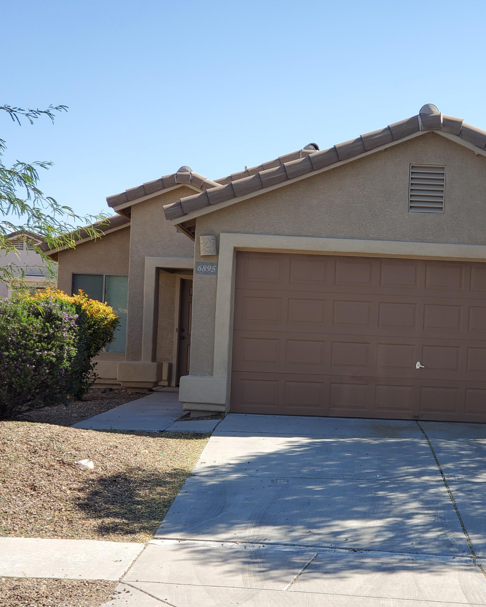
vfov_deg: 27.9
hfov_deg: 22.2
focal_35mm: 68
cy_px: 303
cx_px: 380
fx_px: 1223
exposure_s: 1/458
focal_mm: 6
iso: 50
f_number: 2.4
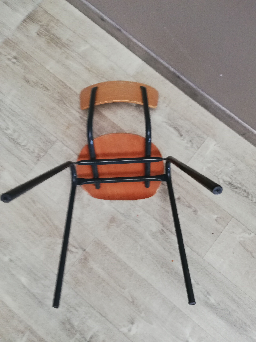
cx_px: 128
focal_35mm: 26
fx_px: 256
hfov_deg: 53.1
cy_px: 171
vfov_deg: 67.3
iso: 250
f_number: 2.2
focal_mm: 3.81
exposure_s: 1/33.3
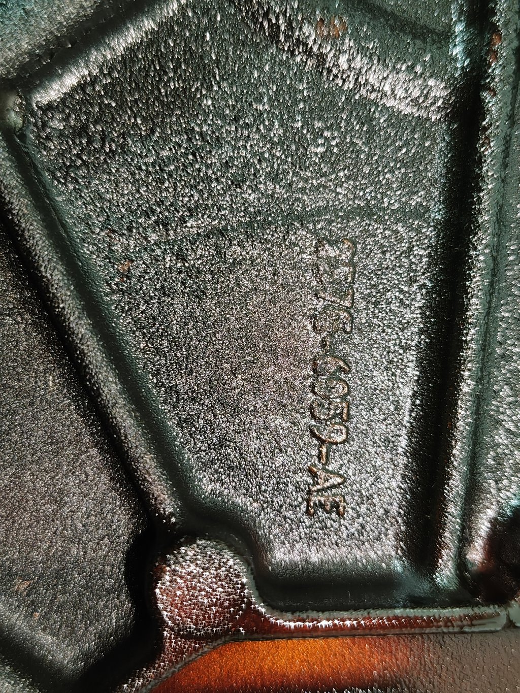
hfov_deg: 31.5
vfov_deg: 41.2
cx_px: 260
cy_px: 346
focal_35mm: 46
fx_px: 921
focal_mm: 6.07
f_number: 1.7
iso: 400
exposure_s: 1/60
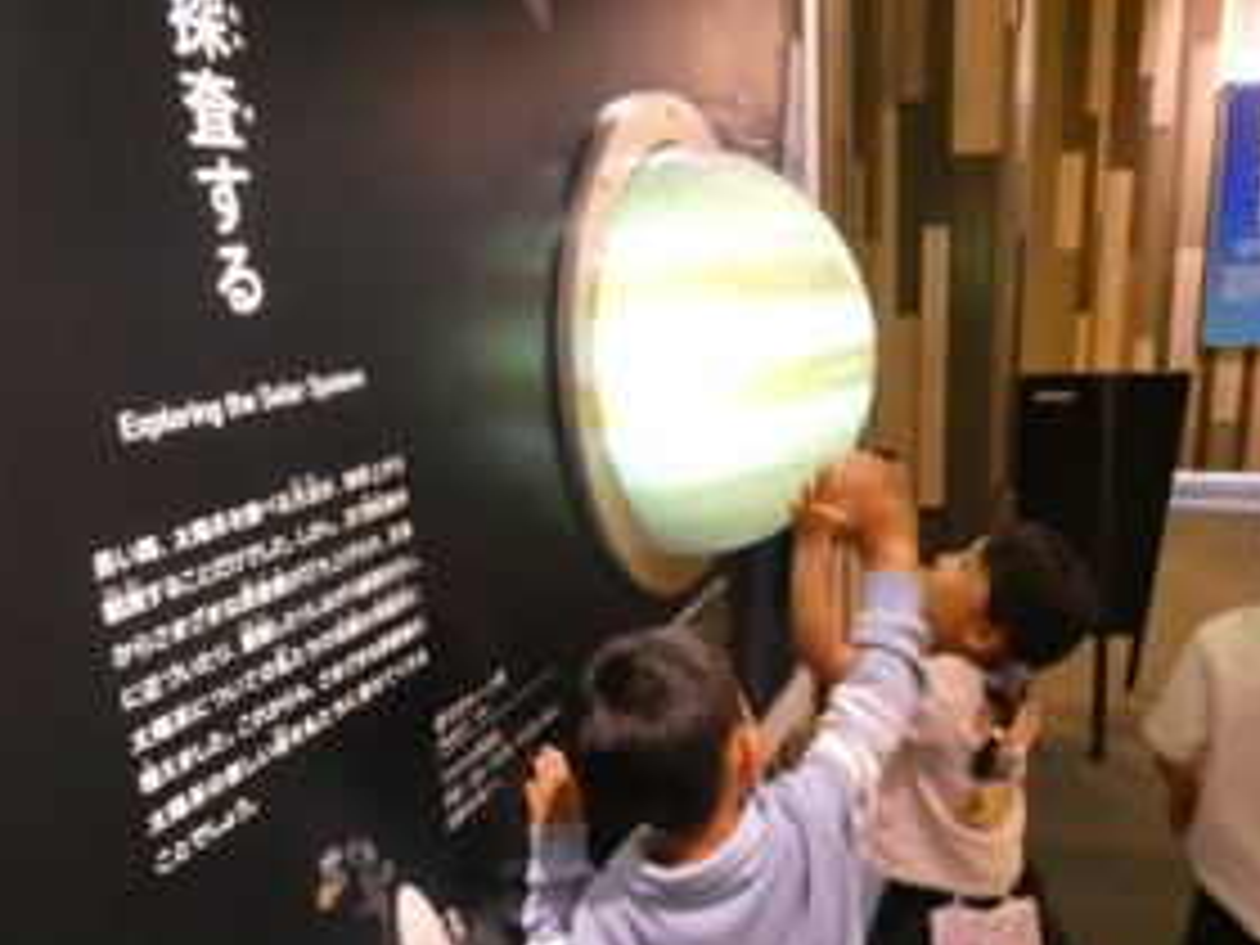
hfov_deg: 59.8
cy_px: 585
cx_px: 698
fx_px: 1092
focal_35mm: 30
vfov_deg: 46.4
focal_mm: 4.3
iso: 1600
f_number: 3.3
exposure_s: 1/30
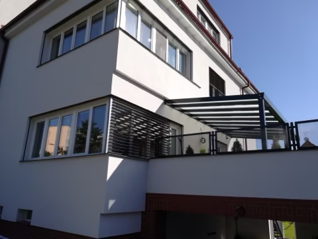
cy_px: 120
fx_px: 239
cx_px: 159
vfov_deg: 53.1
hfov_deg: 67.3
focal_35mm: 26
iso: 50
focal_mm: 3.83
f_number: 2.2
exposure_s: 1/982
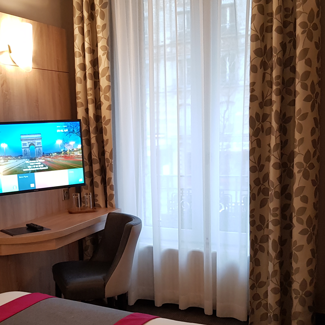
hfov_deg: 36.3
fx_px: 489
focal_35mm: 46
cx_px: 100
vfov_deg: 36.3
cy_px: 222
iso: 200
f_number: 1.7
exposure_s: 1/40
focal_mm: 4.2
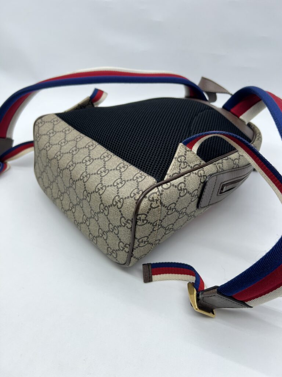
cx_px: 141
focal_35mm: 26
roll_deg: -0.3
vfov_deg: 67.3
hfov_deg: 53.1
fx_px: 282
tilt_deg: -36.4
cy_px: 188
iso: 50
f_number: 1.5
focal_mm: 5.7
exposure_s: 1/100
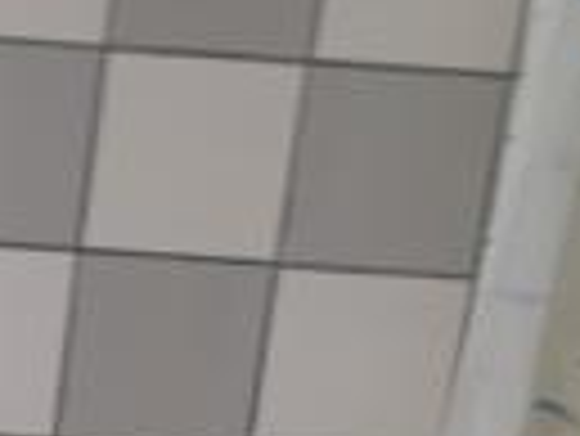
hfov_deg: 14.5
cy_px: 494
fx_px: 2163
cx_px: -225
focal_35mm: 129
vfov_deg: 11.3
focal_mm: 3.98
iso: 160
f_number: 1.8
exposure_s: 1/50
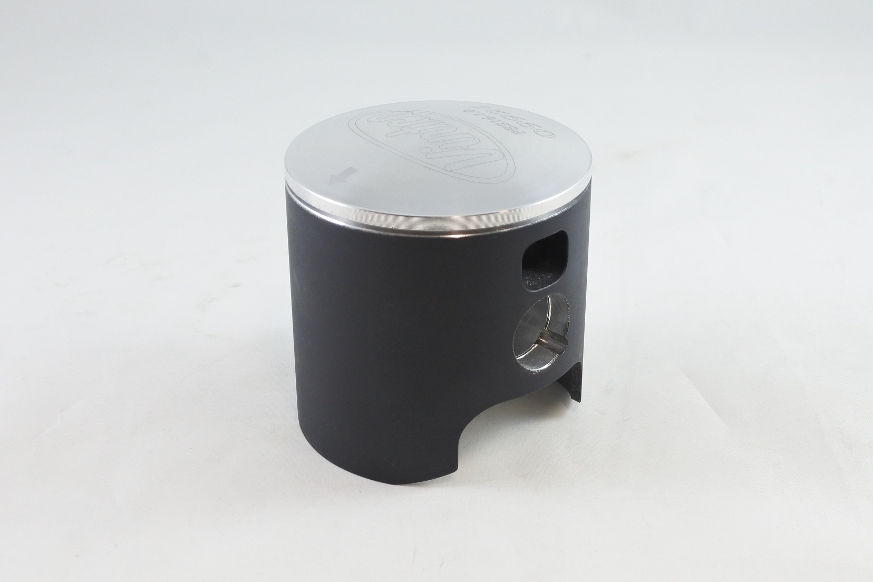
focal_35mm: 39
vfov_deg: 34.2
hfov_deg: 49.6
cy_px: 291
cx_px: 436
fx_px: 946
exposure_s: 1/125
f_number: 4.2
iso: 560
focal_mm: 14.7
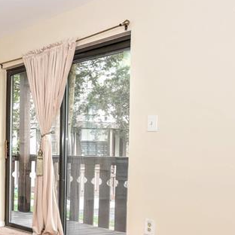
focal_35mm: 53
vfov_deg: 32.0
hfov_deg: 26.0
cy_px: 156
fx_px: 407
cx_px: -93
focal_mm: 19
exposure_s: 1/100
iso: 800
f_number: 5
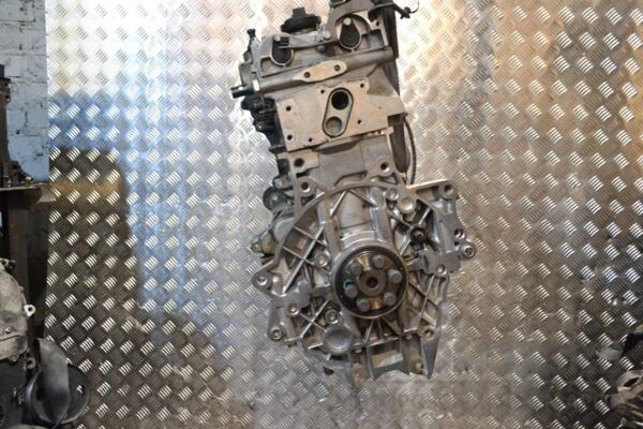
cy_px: 214
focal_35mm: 30
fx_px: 536
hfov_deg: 61.9
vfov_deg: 43.6
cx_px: 322
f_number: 5.6
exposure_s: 1/125
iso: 3200
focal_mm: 20
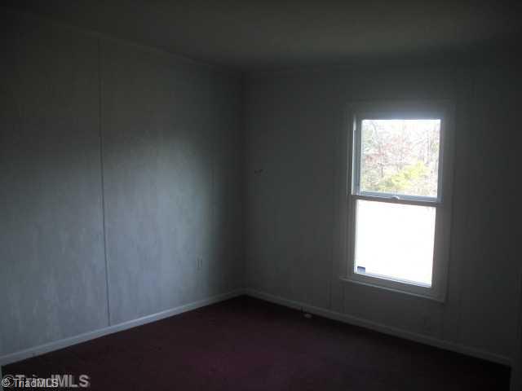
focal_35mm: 36
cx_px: 261
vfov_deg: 39.7
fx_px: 543
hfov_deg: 51.4
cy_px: 196
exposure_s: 1/60
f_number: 2.8
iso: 100
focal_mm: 6.3
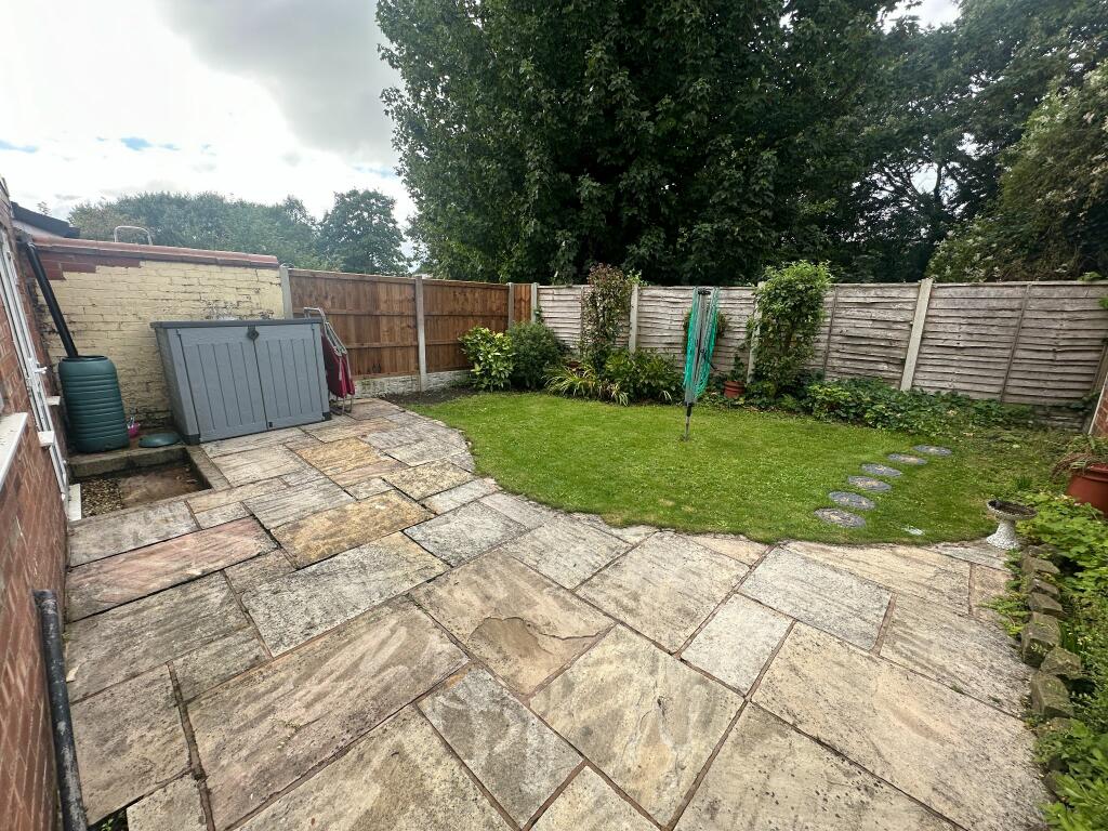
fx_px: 448
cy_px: 416
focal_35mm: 14
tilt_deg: -12.9
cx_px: 554
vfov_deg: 85.7
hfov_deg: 102.1
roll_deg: -0.9
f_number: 2.2
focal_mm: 2.22
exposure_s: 1/427
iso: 40
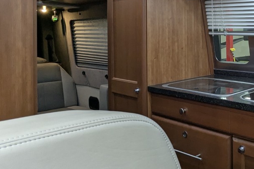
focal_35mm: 38
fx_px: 268
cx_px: 241
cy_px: 34
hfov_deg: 44.8
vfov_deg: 34.0
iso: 194
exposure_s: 1/49.5
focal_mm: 2.35
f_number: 2.2
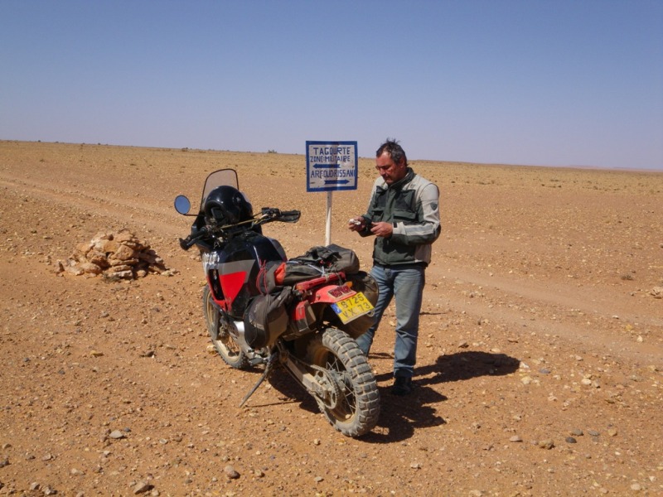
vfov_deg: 34.3
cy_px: 248
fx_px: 804
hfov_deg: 44.8
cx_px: 332
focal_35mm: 42
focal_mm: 7.5
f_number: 5
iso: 64
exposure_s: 1/640
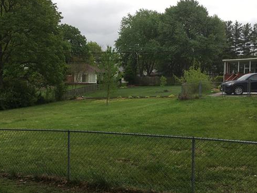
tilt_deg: -3.9
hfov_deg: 49.0
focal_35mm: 38
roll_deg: -2.1
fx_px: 282
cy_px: 97
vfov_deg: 37.7
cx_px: 122
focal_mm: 4.15
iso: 25
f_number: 2.2
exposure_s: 1/674
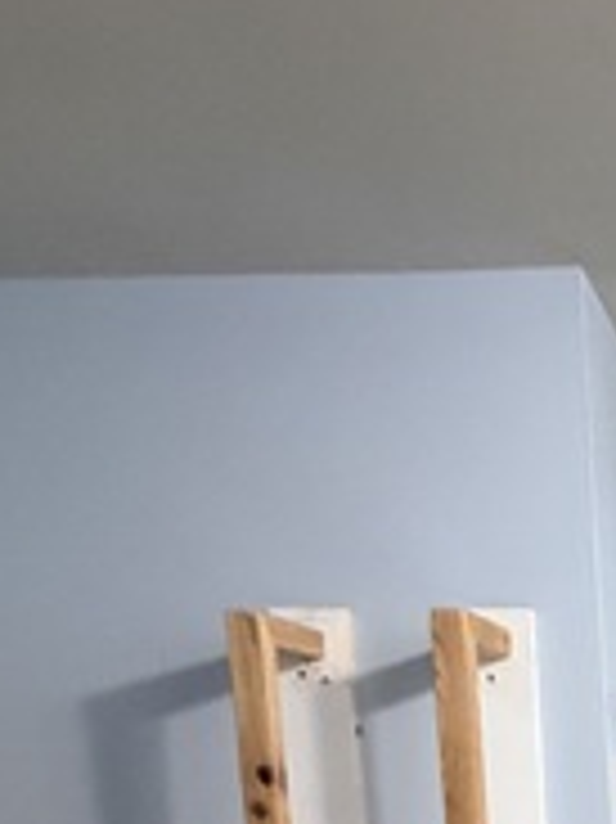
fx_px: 1211
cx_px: 868
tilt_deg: -9.9
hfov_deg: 23.9
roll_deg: +2.5
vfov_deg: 29.4
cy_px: 1096
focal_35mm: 51
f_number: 2.2
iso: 400
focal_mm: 2.22
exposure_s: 1/60
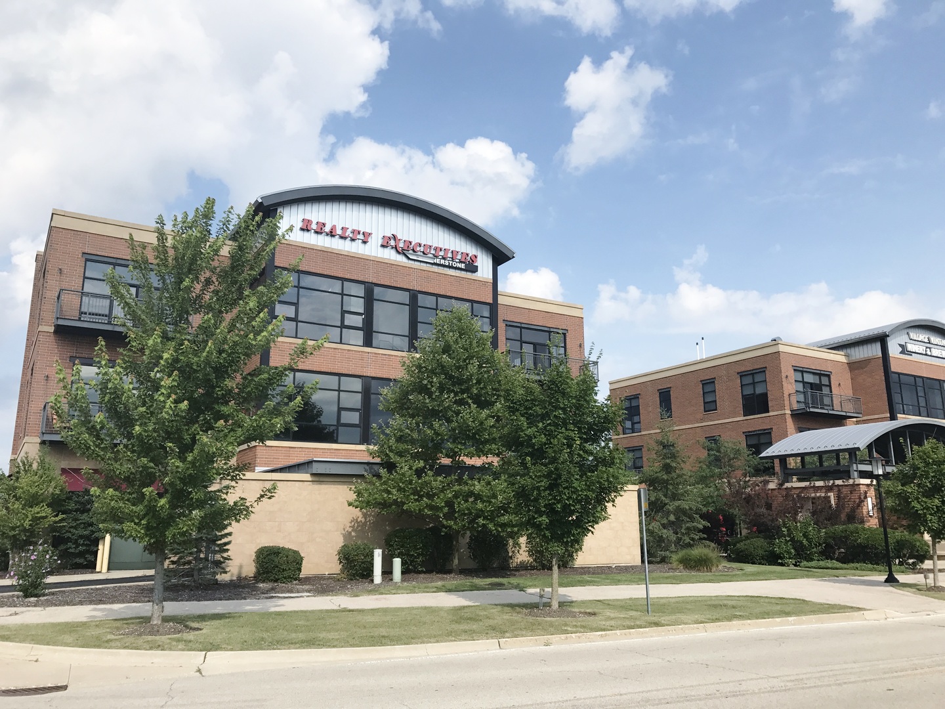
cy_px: 354
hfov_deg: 63.4
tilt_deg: +14.5
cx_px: 472
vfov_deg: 49.7
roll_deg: -0.1
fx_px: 764
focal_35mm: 28
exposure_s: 1/3096
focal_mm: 3.99
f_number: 1.8
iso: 20
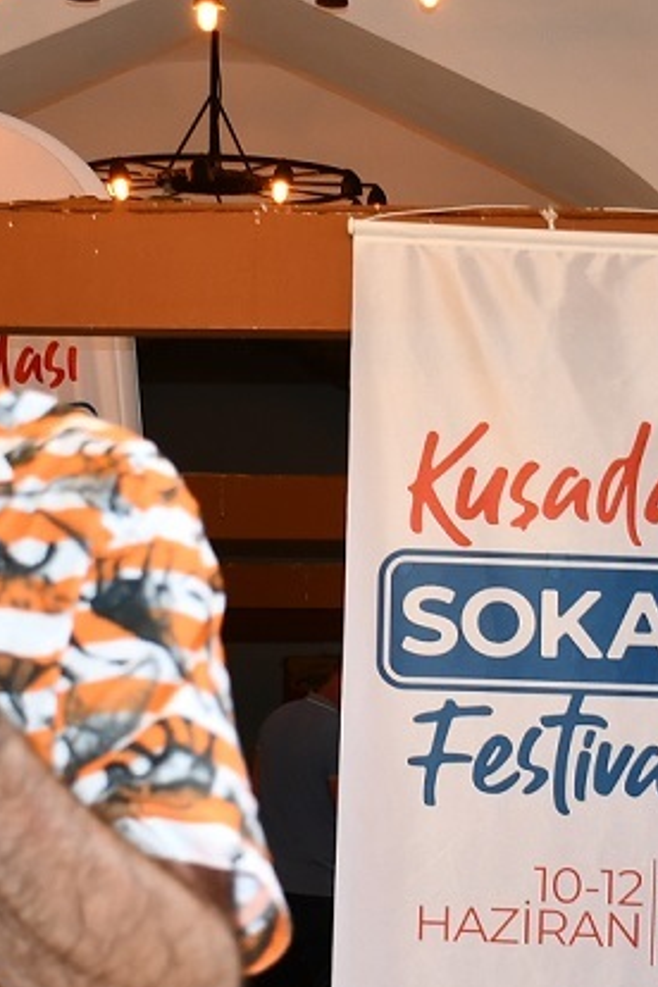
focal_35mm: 127
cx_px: 391
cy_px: 583
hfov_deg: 10.8
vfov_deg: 16.1
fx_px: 3482
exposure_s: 1/80
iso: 400
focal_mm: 24
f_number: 3.8
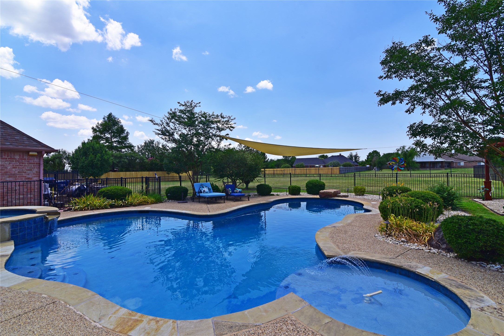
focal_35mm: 16
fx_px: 224
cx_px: 252
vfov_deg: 73.8
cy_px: 168
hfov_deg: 96.7
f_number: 10
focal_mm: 16
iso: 100
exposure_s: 1/200
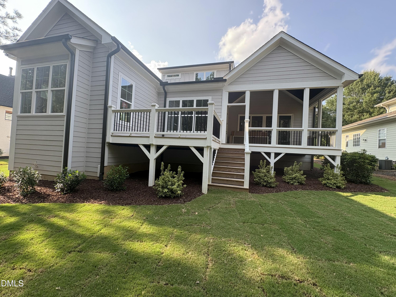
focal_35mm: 14
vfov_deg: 85.7
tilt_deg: +0.5
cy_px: 148
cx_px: 198
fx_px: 160
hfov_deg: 102.1
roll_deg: -2.6
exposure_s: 1/207
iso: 40
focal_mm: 2.22
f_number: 2.2
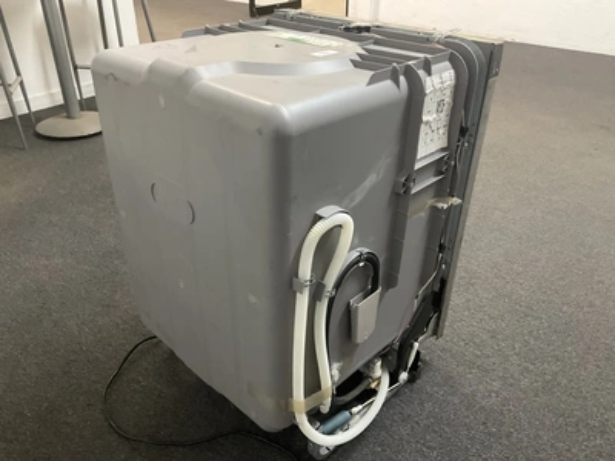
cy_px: 230
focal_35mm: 29
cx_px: 308
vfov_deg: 48.2
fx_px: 515
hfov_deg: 61.7
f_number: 1.8
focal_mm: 3
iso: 250
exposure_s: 1/30
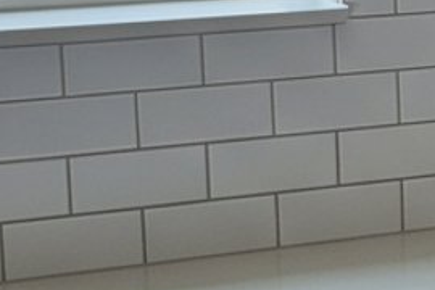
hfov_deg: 14.1
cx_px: 889
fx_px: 1450
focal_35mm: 120
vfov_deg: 11.4
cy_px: 50
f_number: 1.6
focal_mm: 5.7
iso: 140
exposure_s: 1/327
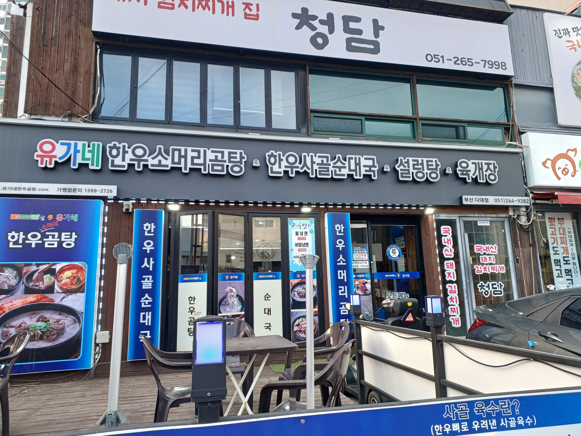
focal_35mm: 23
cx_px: 290
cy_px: 218
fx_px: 386
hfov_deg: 73.9
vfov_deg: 58.9
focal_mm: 5.06
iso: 20
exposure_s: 1/60
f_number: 1.8
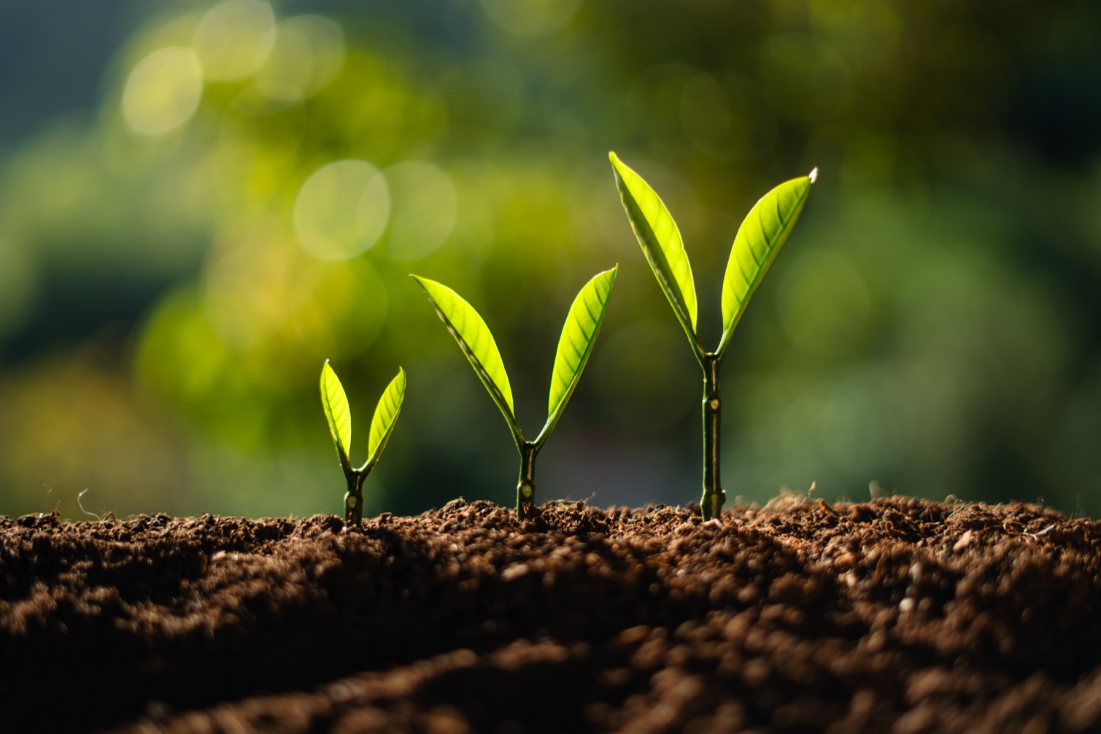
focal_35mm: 53
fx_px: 1621
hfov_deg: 37.5
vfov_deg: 25.5
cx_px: 558
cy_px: 366
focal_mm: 50
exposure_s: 1/1000
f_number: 1.8
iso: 50
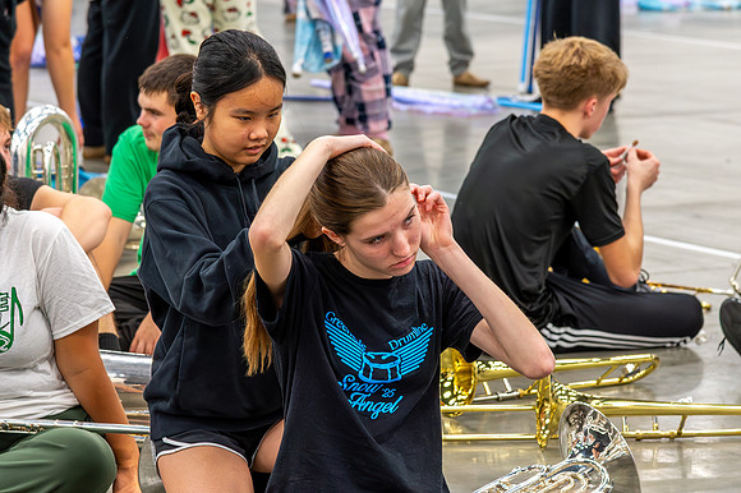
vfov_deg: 7.6
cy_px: 246
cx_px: 369
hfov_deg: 11.4
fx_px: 3710
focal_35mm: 180
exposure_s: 1/200
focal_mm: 120
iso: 4000
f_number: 6.3
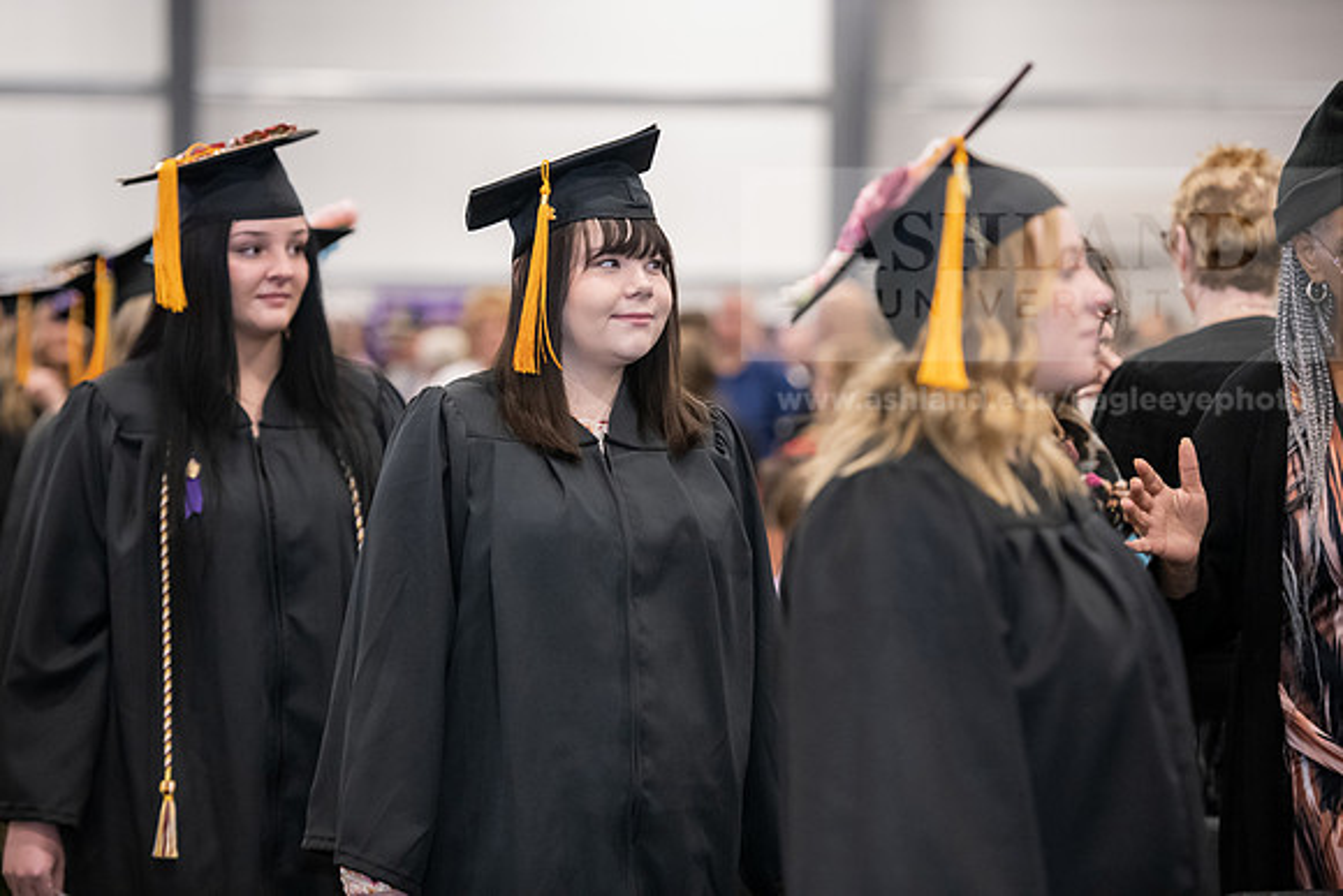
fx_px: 4851
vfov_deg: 10.6
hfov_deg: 15.8
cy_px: 448
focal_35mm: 130
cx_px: 672
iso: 3200
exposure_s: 1/200
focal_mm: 130
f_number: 3.2
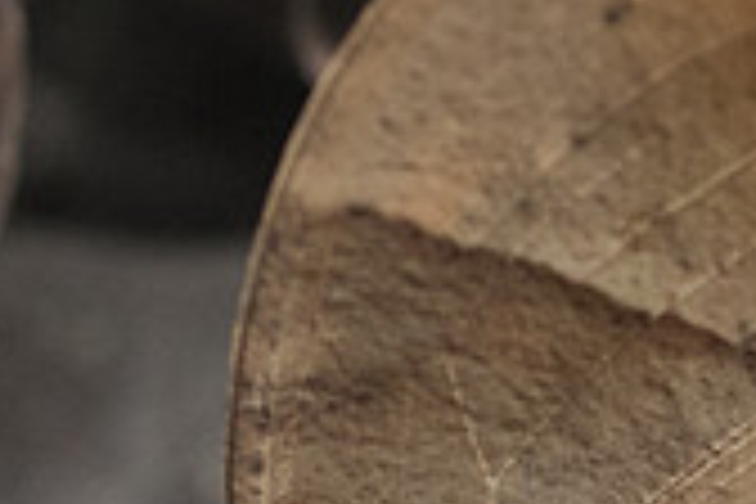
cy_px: 701
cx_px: 876
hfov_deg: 1.3
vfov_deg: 0.9
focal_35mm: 1609
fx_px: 33786
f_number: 4
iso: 800
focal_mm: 150
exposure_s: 1/500
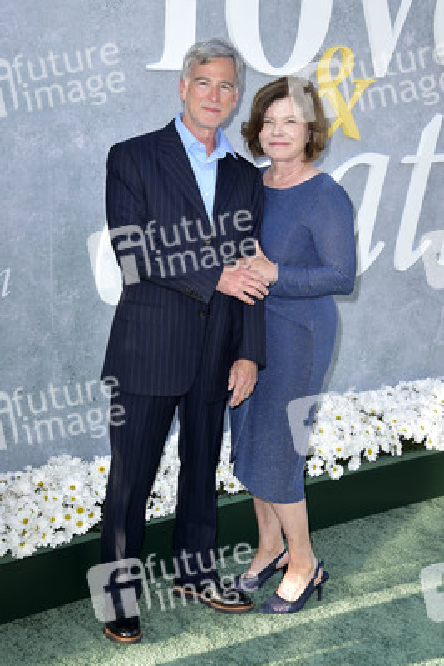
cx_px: 222
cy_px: 333
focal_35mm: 56
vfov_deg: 35.6
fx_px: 1035
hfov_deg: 24.2
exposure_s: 1/250
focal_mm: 56
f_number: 6.3
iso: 500
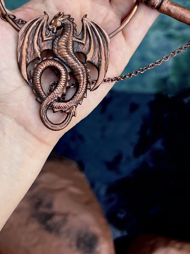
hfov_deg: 32.6
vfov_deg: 41.1
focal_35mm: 44
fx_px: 322
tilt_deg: -69.1
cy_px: 49
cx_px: 66
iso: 50
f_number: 1.5
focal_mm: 5.7
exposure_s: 1/853
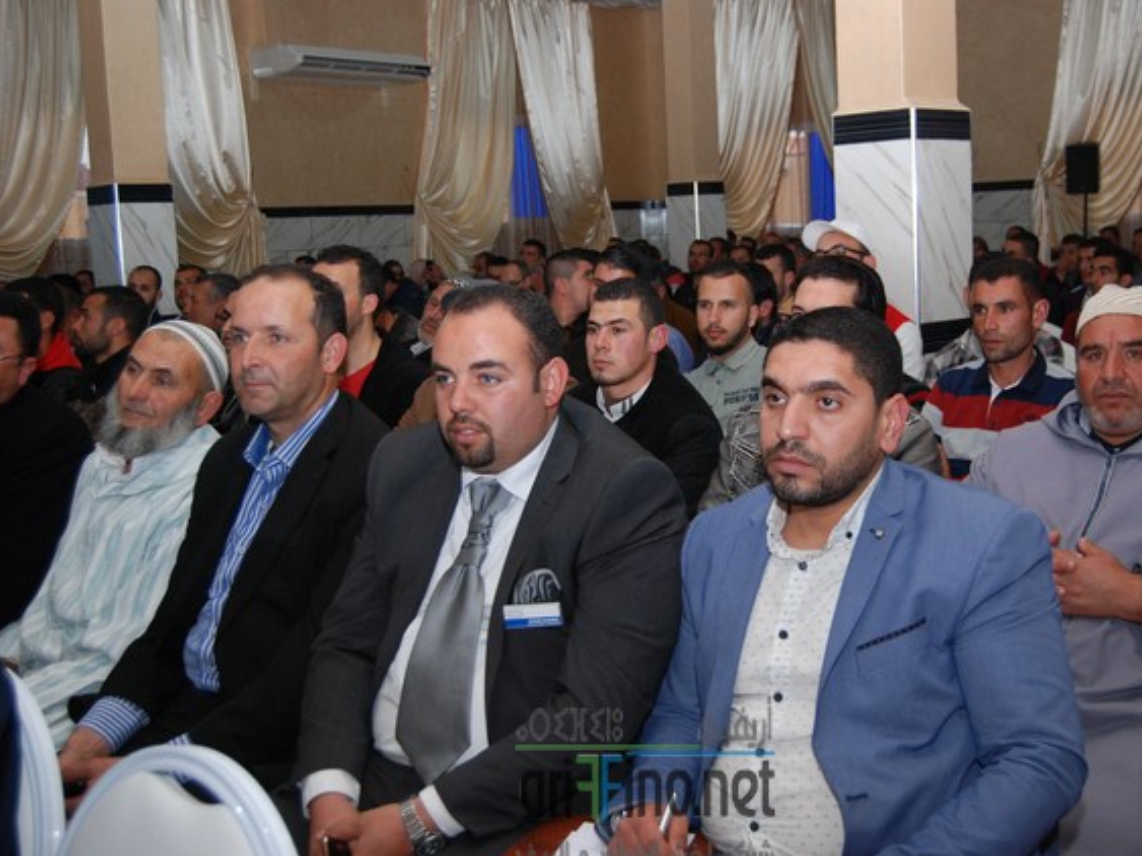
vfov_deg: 31.5
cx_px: 645
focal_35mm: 46
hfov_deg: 41.2
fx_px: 1517
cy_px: 434
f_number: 4.2
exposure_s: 1/60
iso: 400
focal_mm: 28
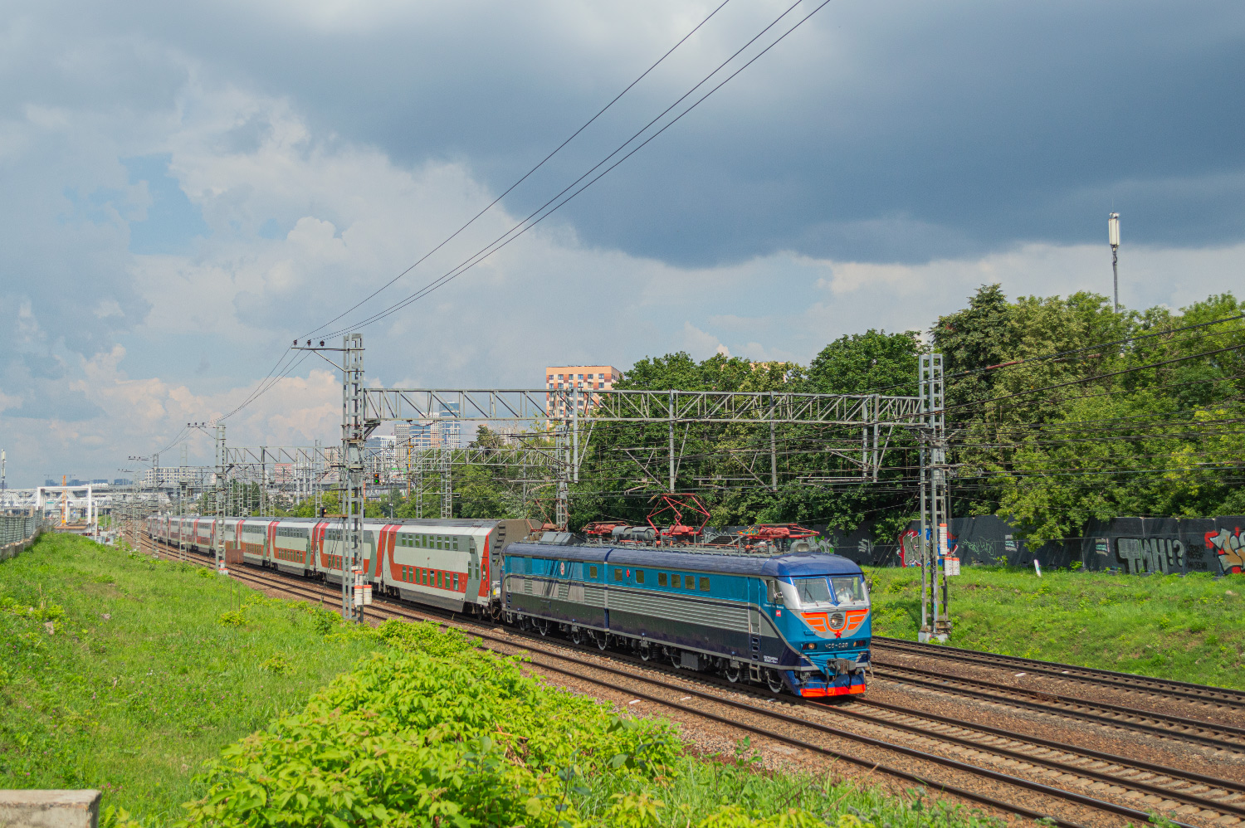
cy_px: 414
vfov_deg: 30.8
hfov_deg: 45.0
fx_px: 1503
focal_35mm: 44
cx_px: 622
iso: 400
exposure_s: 1/1600
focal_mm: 29
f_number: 6.3
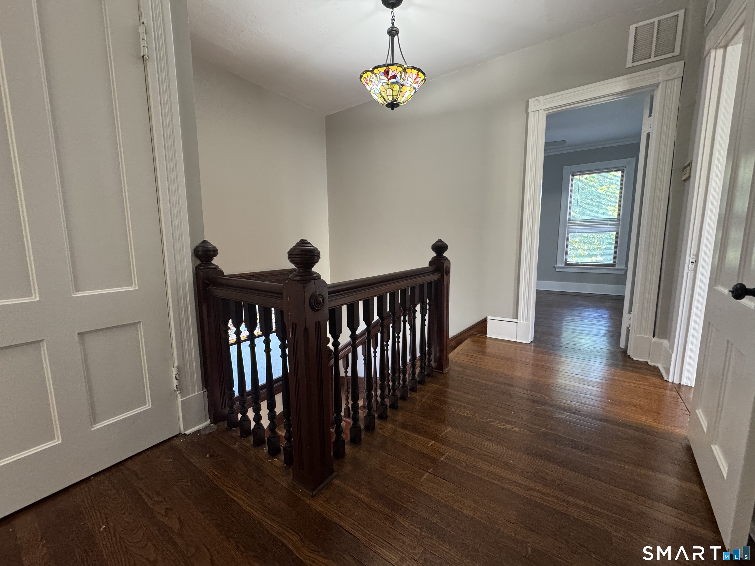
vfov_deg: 85.7
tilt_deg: -8.2
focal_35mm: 14
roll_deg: +0.6
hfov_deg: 102.1
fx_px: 305
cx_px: 378
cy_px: 283
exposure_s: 1/60
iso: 500
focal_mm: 2.22
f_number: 2.2
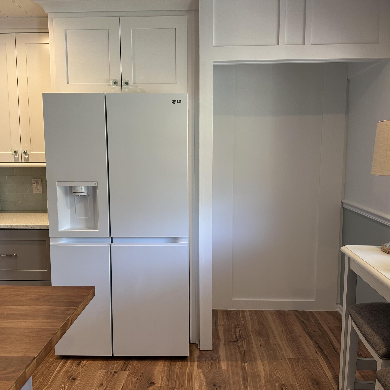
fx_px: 370
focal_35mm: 29
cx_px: 193
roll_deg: +0.0
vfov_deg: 55.6
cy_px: 199
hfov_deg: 55.6
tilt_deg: -7.7
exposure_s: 1/120
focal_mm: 6.86
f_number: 1.78
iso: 160
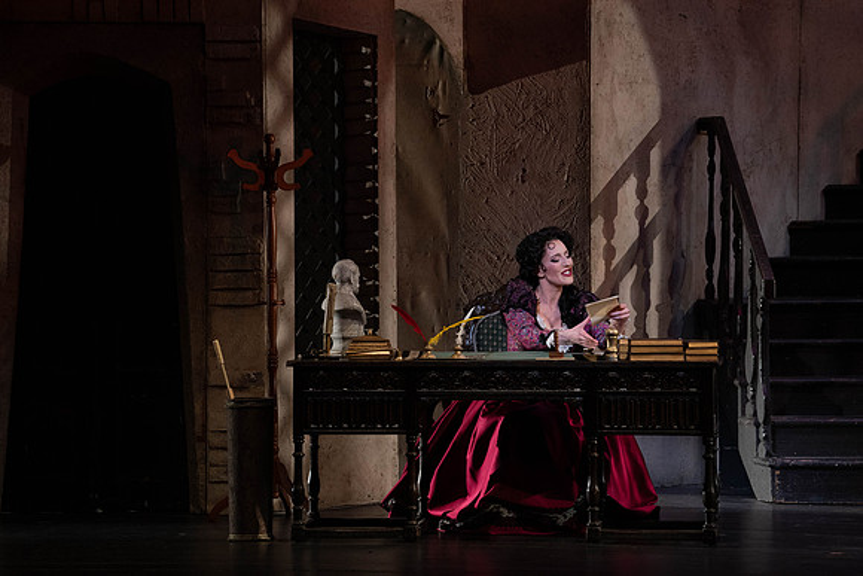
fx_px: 4795
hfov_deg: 10.3
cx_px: 432
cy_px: 288
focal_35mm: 200
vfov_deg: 6.9
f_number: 7.1
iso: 3200
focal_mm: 200
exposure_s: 1/250
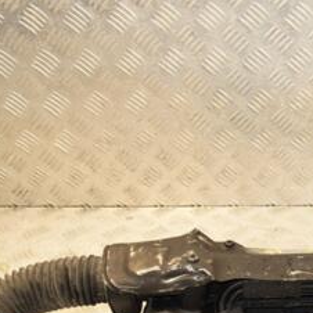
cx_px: 364
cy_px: 253
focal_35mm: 61
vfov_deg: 27.6
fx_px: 624
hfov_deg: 25.6
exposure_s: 1/200
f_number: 5.6
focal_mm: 18
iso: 800
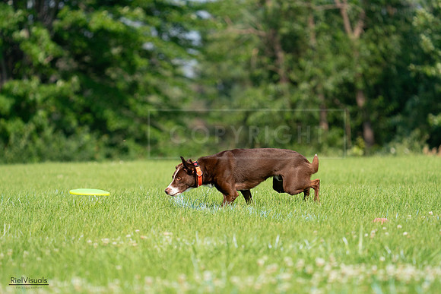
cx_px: 220
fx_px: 3651
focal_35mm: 298
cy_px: 147
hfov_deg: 6.9
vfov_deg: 4.6
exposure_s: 1/4000
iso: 1250
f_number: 5.6
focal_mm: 298
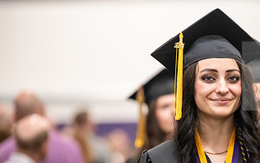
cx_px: 217
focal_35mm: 346
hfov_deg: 6.1
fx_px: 2453
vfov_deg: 3.8
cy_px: 141
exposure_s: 1/200
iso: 3200
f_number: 3.2
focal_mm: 185
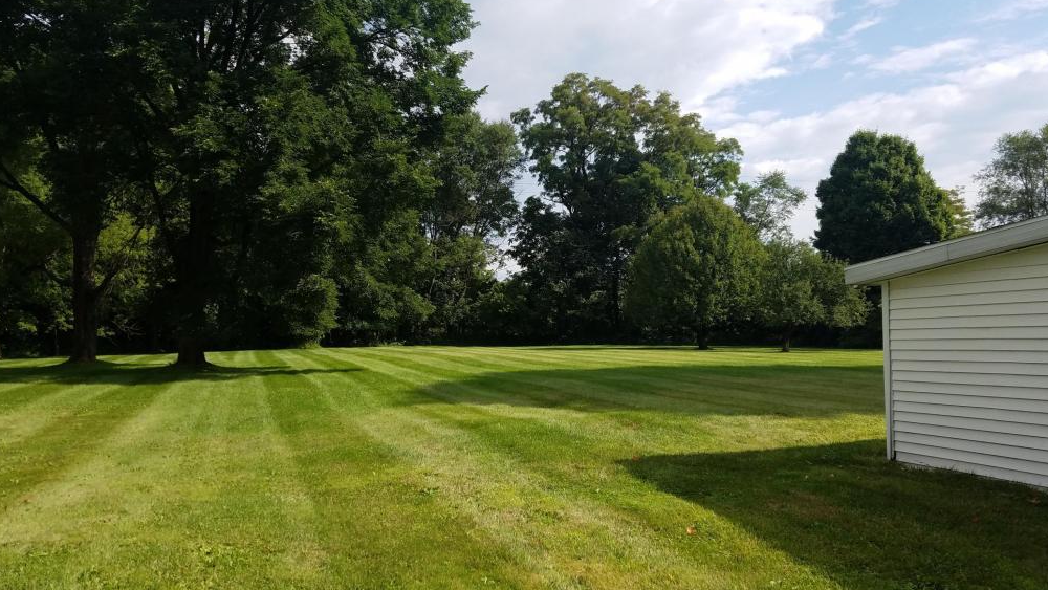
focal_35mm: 29
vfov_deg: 40.2
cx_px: 515
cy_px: 271
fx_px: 806
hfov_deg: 66.0
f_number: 1.7
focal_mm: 4.2
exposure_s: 1/2816
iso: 50
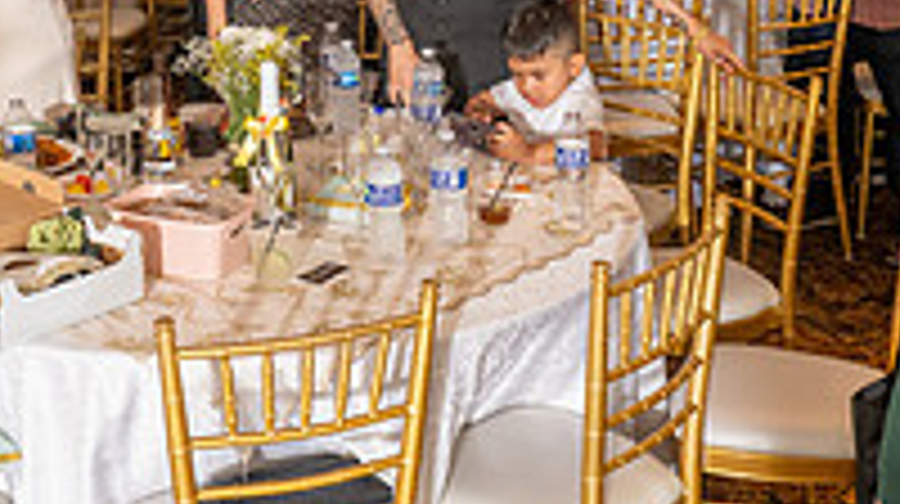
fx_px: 1740
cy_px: -128
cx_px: 288
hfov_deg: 28.8
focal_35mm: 73
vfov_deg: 15.8
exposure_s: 1/200
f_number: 5
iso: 500
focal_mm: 24
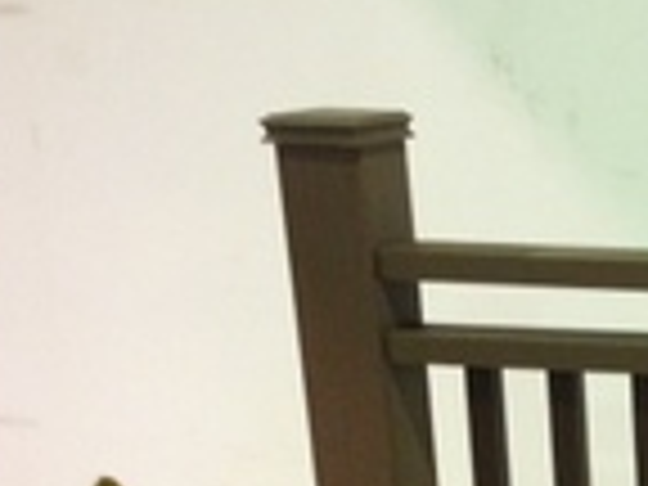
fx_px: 1835
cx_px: 893
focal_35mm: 98
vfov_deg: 14.7
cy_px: 549
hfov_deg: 18.3
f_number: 2.4
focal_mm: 4.12
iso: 160
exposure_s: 1/20
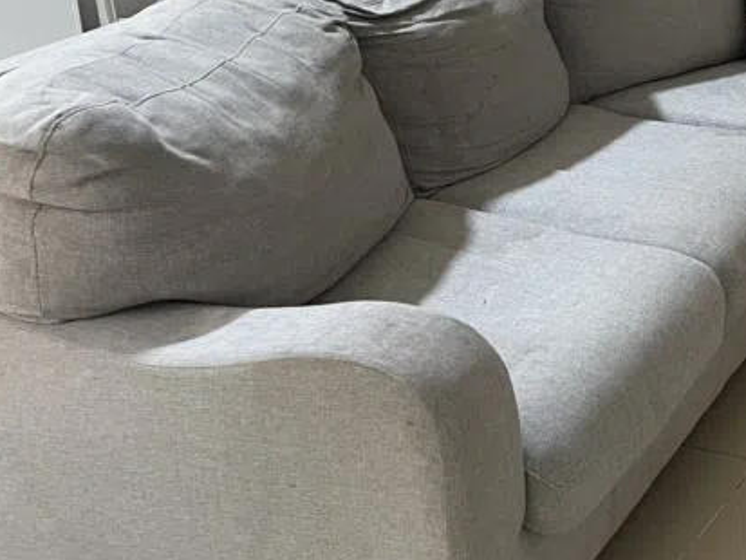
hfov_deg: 27.2
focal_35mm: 62
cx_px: 918
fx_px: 1337
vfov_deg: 23.2
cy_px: 87
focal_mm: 5.1
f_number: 1.6
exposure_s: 1/60
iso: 200
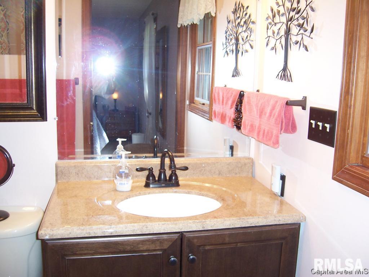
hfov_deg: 51.4
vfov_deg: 39.7
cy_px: 138
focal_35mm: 36
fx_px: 384
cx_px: 184
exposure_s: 1/60
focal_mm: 6
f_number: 3
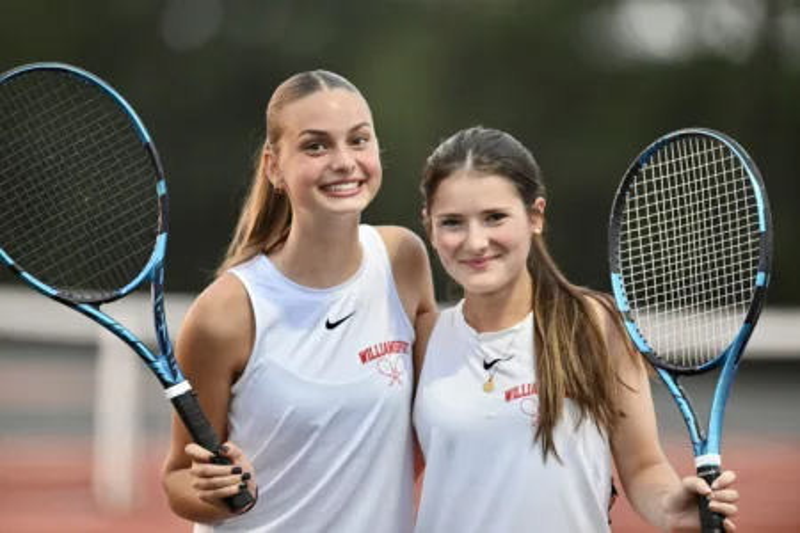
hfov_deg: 6.9
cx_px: 400
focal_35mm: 300
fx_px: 6666
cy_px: 266
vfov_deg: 4.6
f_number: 2.8
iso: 2000
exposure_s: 1/1000
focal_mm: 300
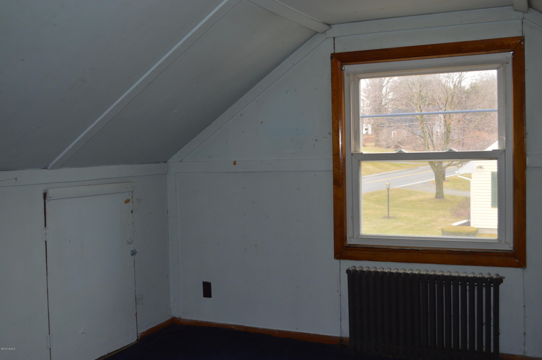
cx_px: 271
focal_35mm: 39
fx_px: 587
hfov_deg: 49.6
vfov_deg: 34.1
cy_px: 180
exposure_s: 1/80
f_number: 4.2
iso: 400
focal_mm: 26
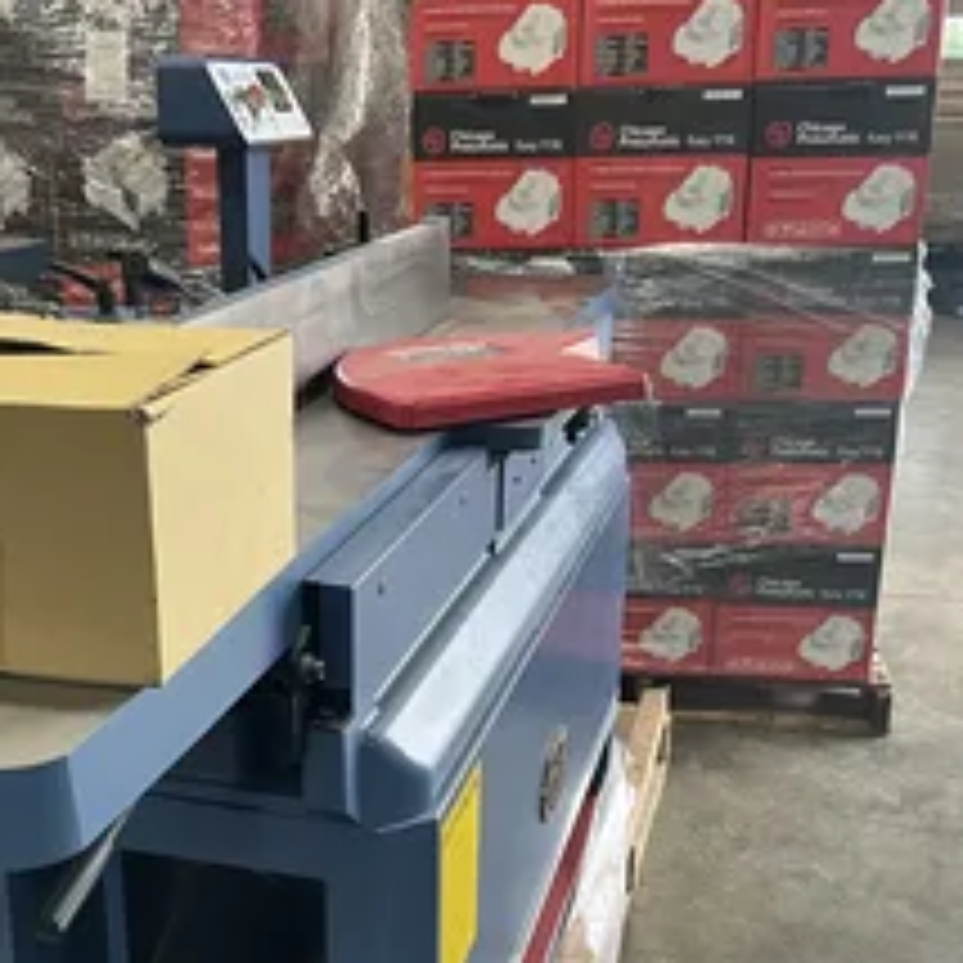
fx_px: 1511
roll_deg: +0.5
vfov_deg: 35.0
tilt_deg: -21.8
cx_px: 324
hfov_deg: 35.0
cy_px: 652
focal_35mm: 48
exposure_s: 1/120
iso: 40
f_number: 1.8
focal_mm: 3
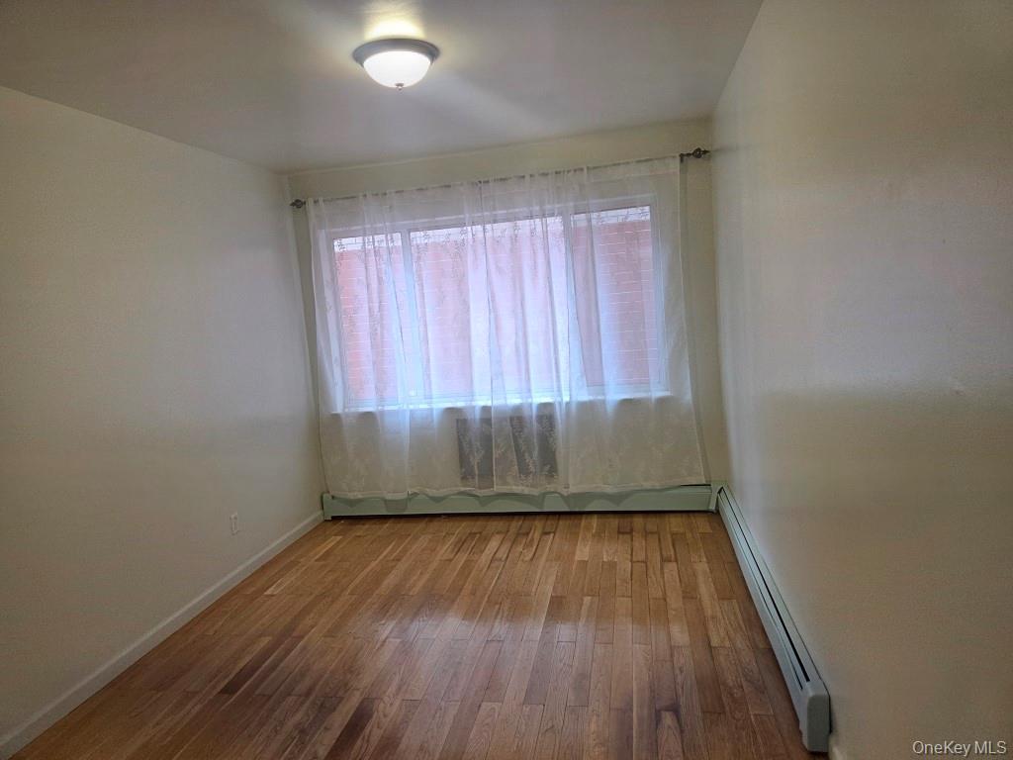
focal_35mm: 23
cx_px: 506
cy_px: 380
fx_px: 673
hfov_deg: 73.9
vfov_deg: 58.9
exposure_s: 1/120
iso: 125
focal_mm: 5.4
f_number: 1.8
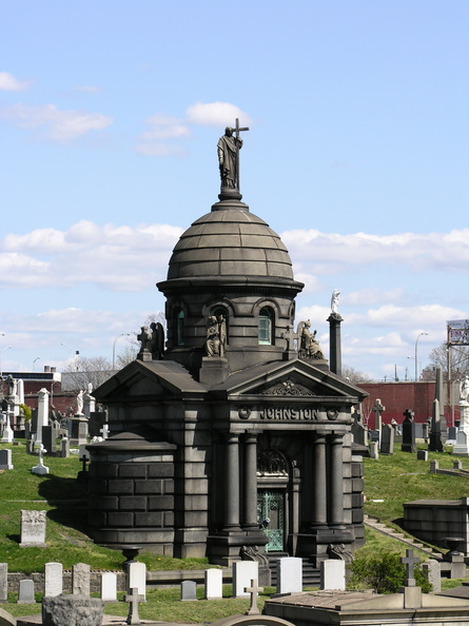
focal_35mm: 127
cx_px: 234
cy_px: 313
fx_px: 2296
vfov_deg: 15.5
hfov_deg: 11.7
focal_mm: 32.4
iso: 50
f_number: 5.4
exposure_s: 1/330
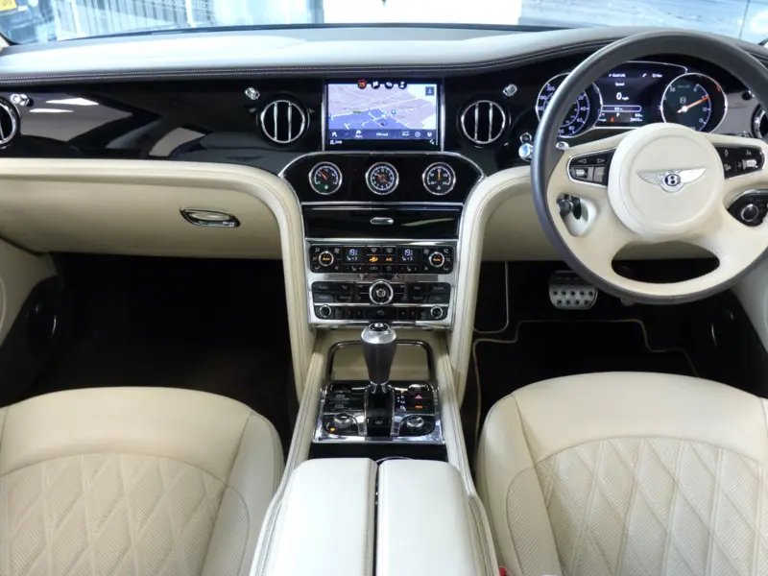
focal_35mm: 31
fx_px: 688
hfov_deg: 58.4
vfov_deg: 45.4
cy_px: 288
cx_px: 384
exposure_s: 1/8
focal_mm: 5.6
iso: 200
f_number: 3
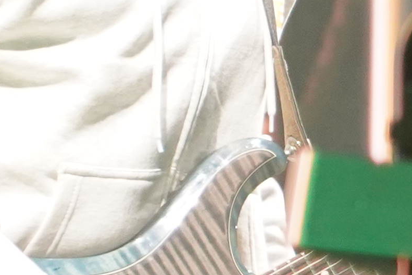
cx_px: 1268
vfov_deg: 1.7
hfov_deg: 2.6
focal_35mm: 796
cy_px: 303
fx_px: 9113
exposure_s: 1/160
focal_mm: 105
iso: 3200
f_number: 4
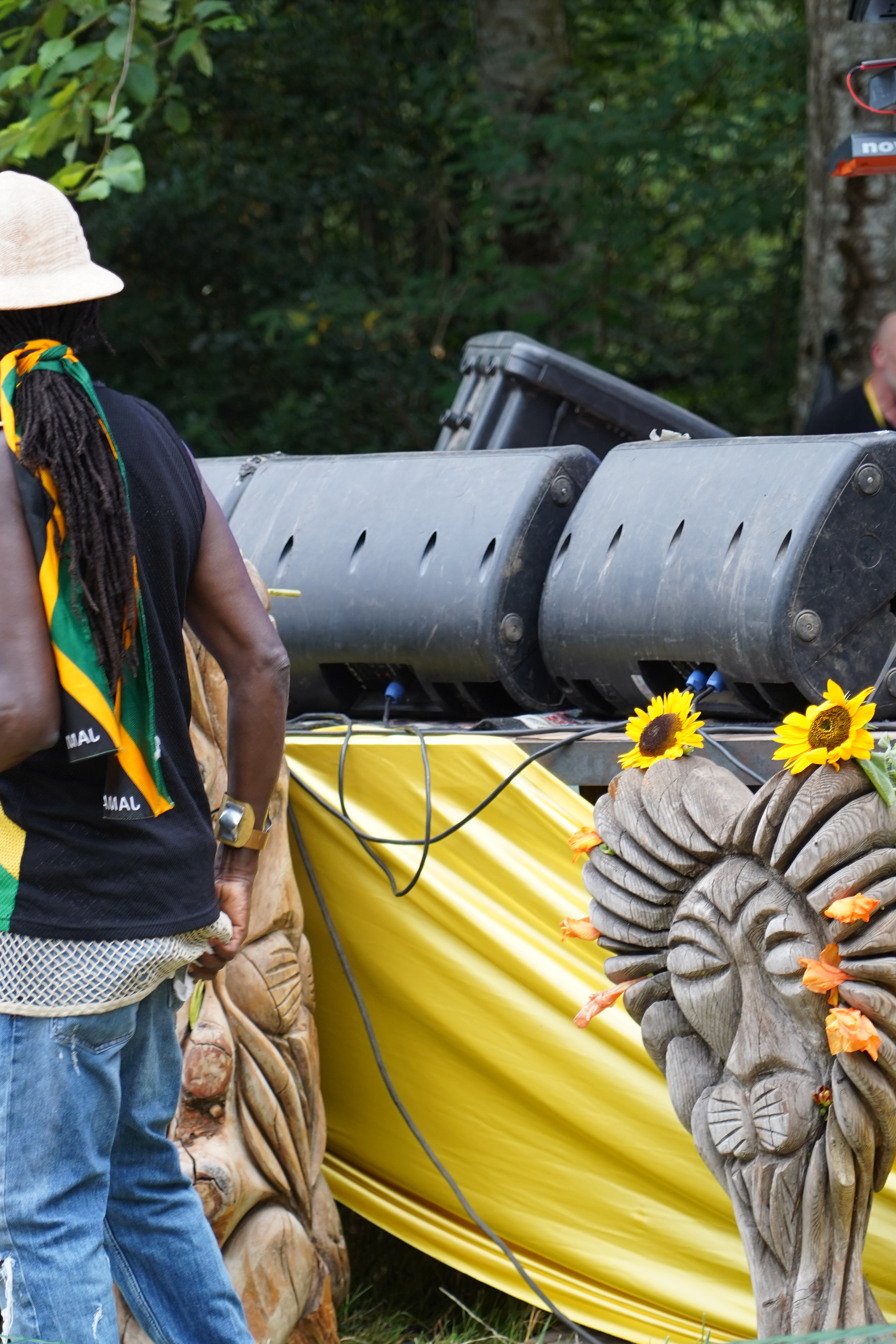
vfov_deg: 13.0
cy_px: 672
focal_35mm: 158
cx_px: 376
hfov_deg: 8.7
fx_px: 5898
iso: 500
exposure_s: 1/160
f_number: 4
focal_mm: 105
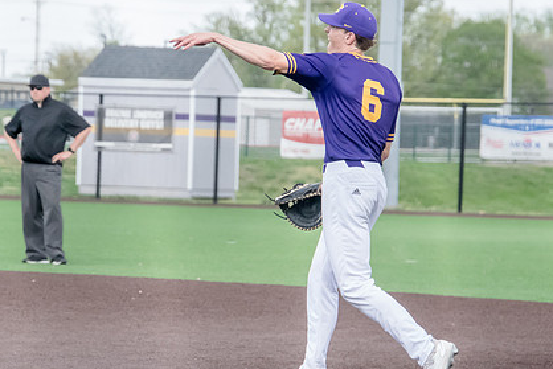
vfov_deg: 4.9
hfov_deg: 7.3
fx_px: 4318
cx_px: 224
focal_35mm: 281
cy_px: 174
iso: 2500
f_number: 5.6
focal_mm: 135
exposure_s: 1/2500
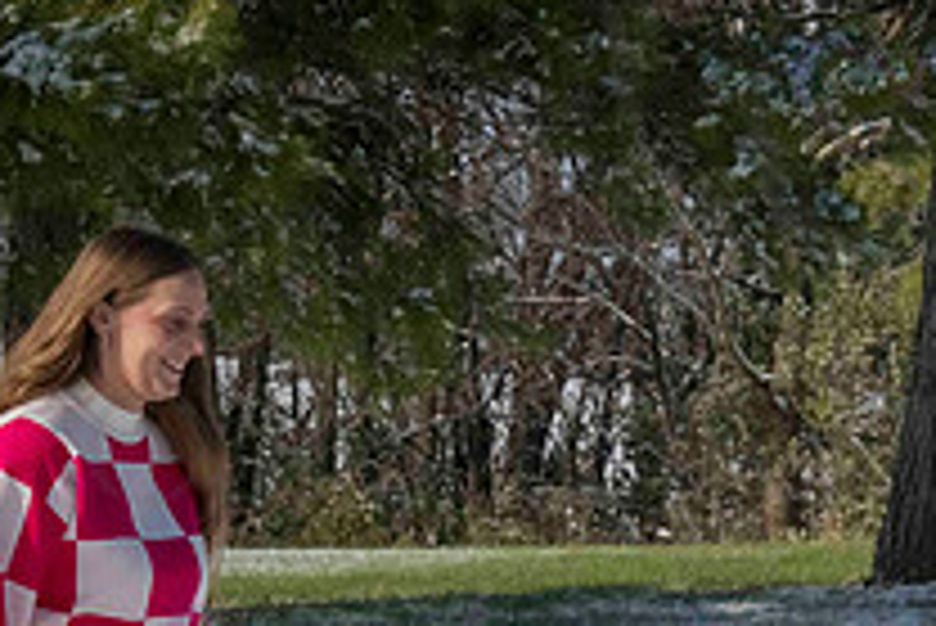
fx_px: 4709
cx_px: 914
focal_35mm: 181
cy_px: 669
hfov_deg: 11.3
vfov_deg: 7.6
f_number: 20
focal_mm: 65
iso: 800
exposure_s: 1/800
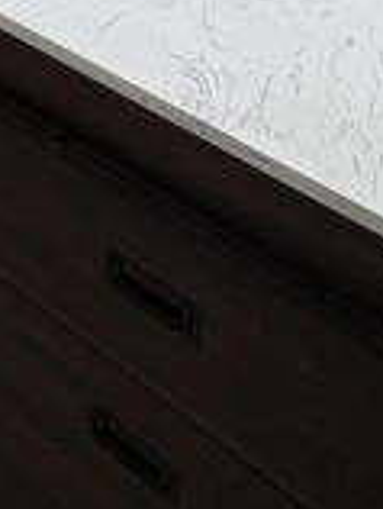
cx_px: -183
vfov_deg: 21.7
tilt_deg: -12.6
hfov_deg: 21.2
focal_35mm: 59
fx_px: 868
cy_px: -395
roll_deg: +1.0
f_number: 2.2
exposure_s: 1/120
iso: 125
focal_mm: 2.22
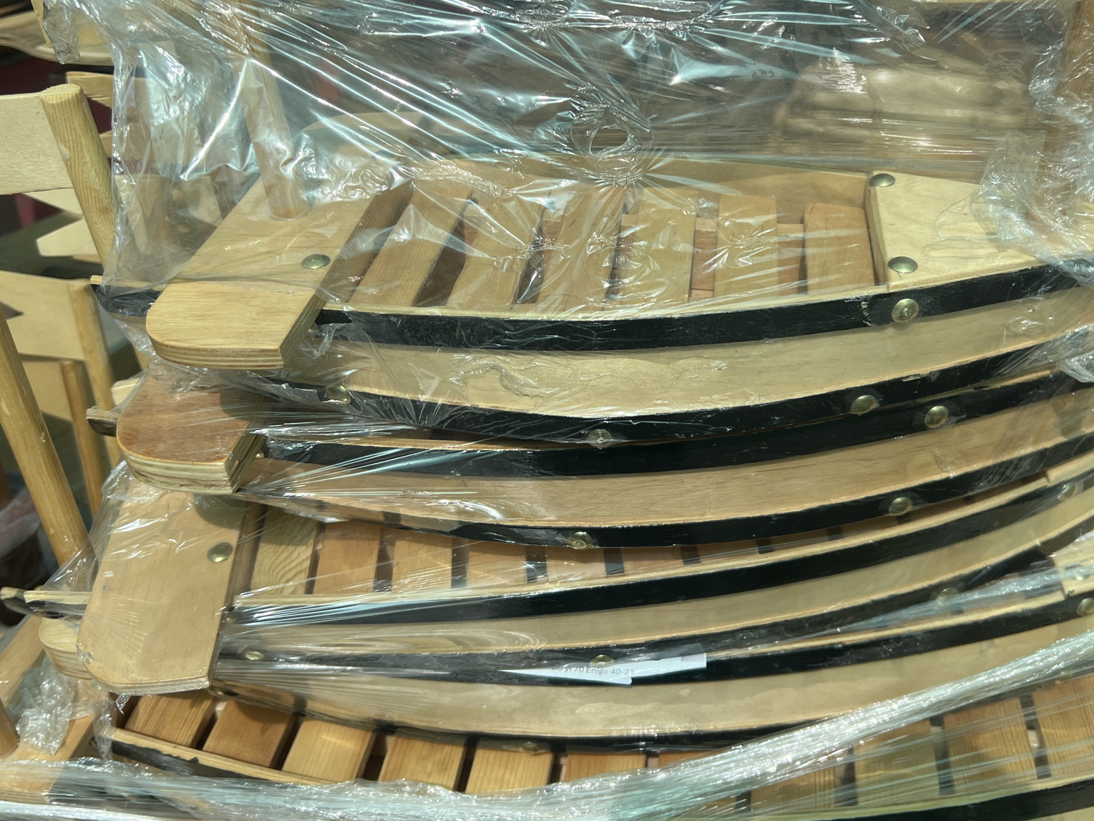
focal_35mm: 34
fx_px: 1075
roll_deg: -1.1
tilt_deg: -28.2
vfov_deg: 41.4
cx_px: 587
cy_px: 291
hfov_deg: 53.9
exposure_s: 1/1808
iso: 50
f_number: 1.5
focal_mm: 5.7
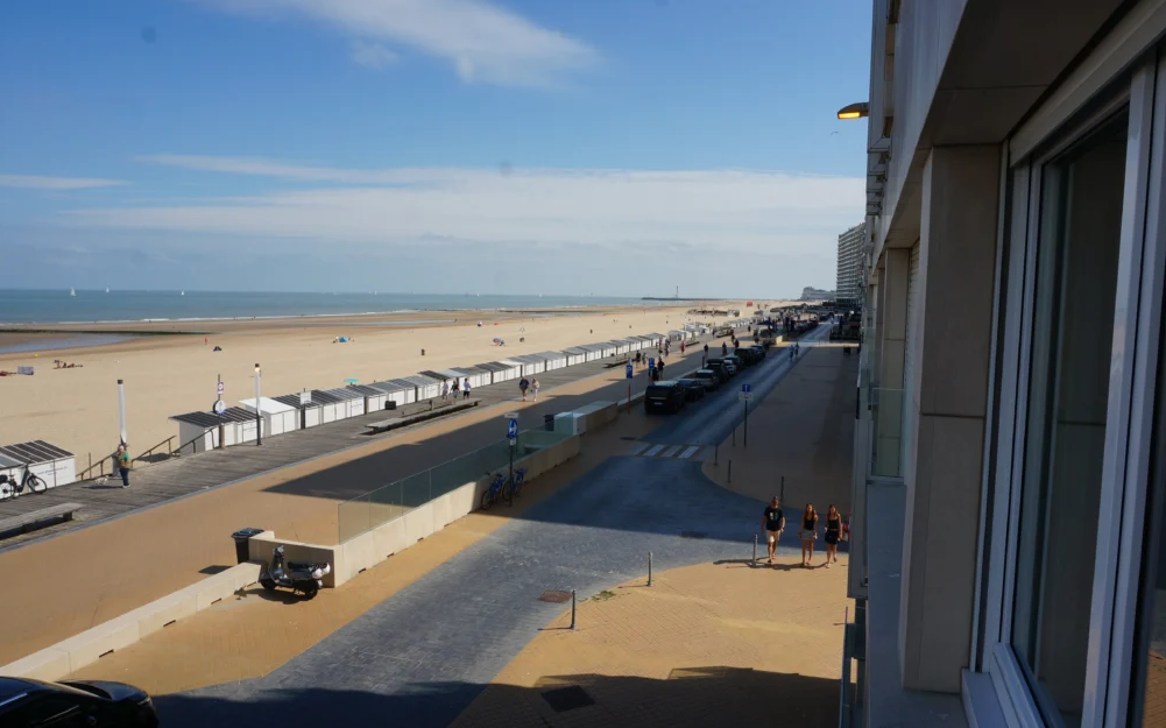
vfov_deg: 49.2
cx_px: 592
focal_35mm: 25
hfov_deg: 72.6
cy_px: 363
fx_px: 794
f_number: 13
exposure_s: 1/160
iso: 100
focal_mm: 16
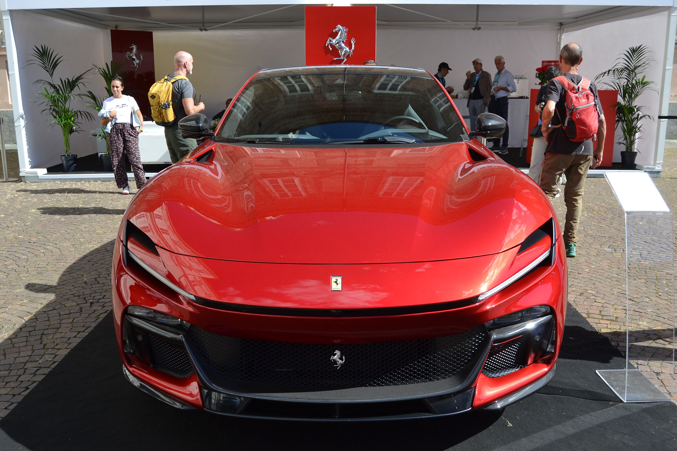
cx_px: 338
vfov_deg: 38.4
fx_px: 649
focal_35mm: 34
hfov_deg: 55.1
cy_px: 226
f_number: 8
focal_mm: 23
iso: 100
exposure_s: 1/250
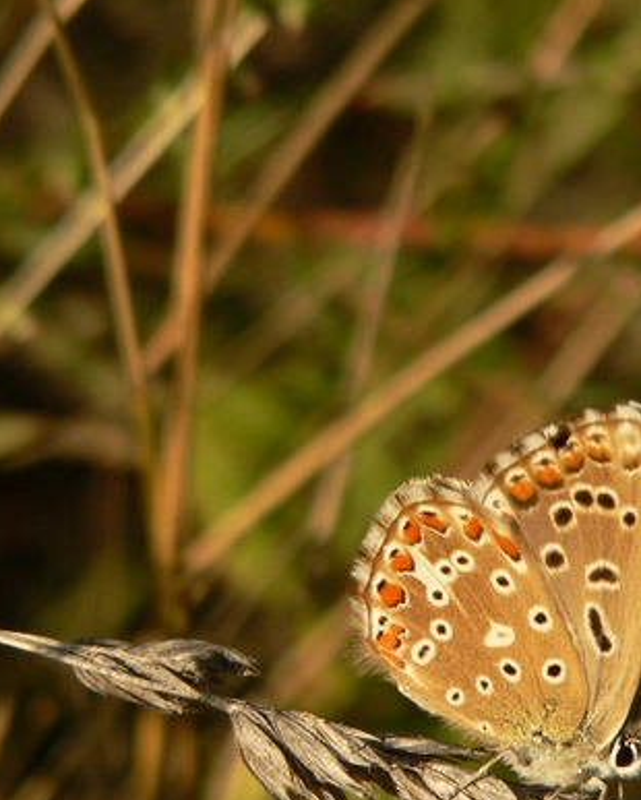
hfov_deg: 9.5
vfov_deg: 11.8
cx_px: 478
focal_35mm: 163
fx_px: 3862
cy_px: 480
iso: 100
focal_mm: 16.8
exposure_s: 1/1000
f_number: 4
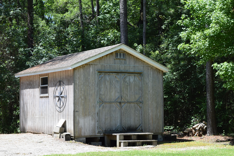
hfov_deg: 24.6
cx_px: 117
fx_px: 536
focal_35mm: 82
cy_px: 78
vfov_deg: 16.6
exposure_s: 1/250
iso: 280
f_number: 8
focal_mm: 55
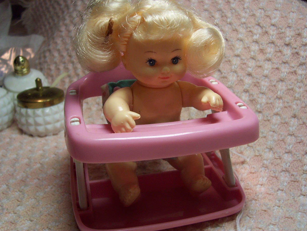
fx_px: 328
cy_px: 116
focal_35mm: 37
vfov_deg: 38.7
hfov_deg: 50.1
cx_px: 154
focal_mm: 5.6
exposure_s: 1/60
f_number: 2.8
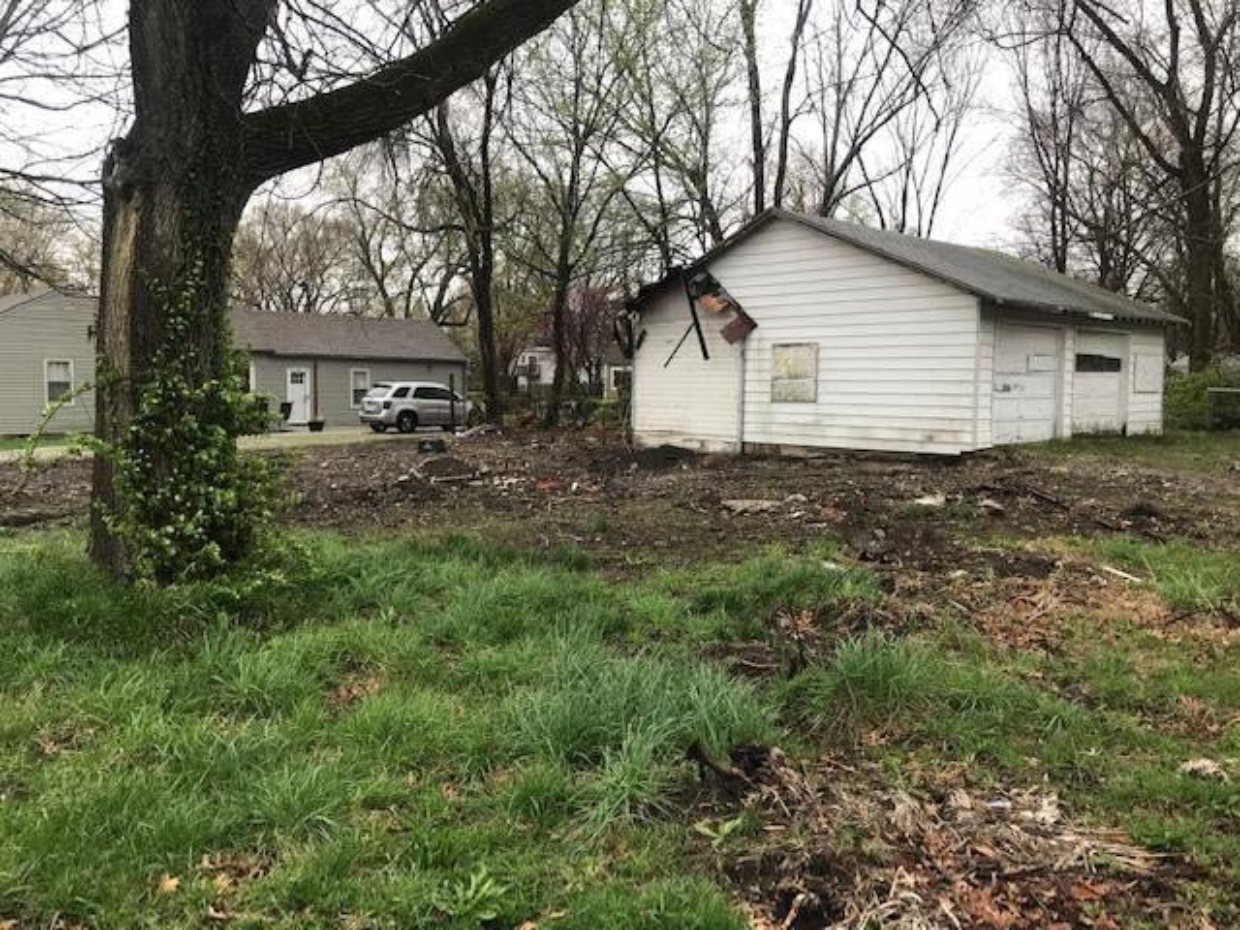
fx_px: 1003
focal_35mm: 28
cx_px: 620
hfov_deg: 63.4
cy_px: 465
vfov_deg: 49.7
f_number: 1.8
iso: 32
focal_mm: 3.99
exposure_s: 1/120
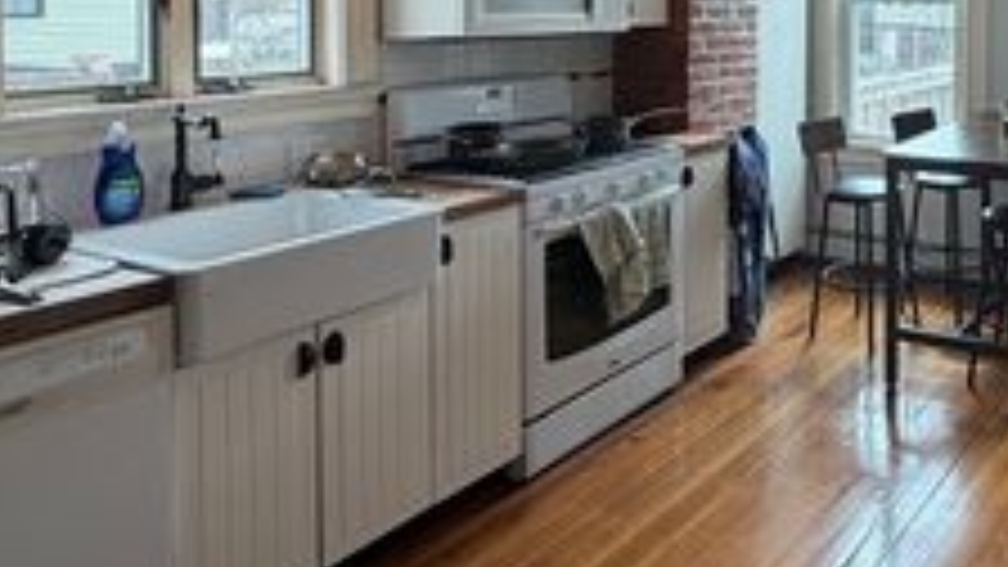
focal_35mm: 34
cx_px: 904
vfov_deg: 32.5
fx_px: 909
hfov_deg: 51.4
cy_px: 29
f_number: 2.2
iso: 80
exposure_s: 1/120
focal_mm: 2.22
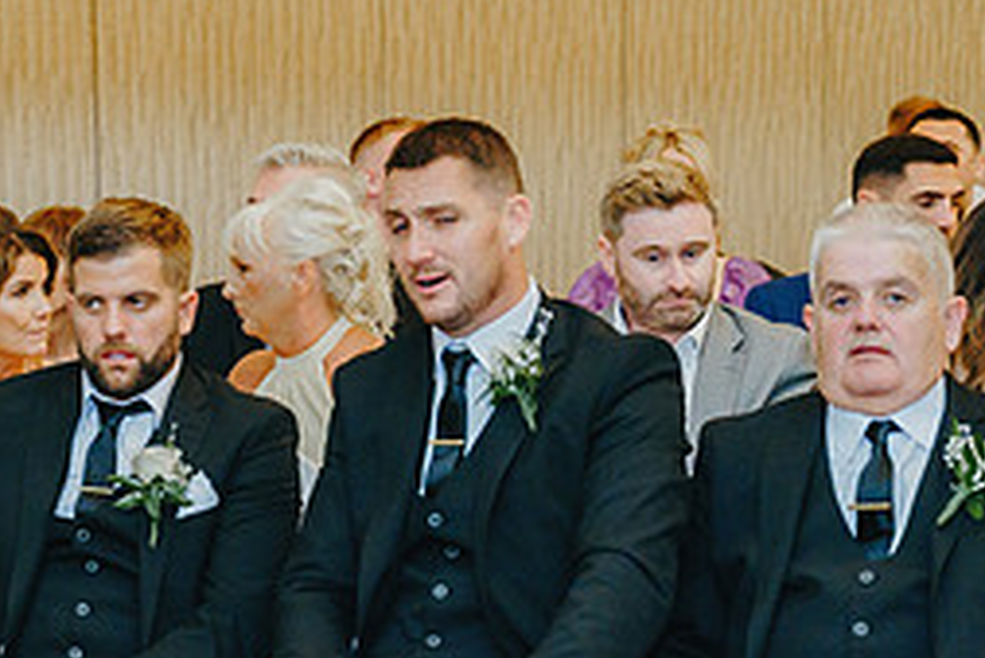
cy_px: 547
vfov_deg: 11.7
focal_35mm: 117
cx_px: 93
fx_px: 3203
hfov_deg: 17.2
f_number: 3.2
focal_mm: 51
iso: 2500
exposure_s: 1/320
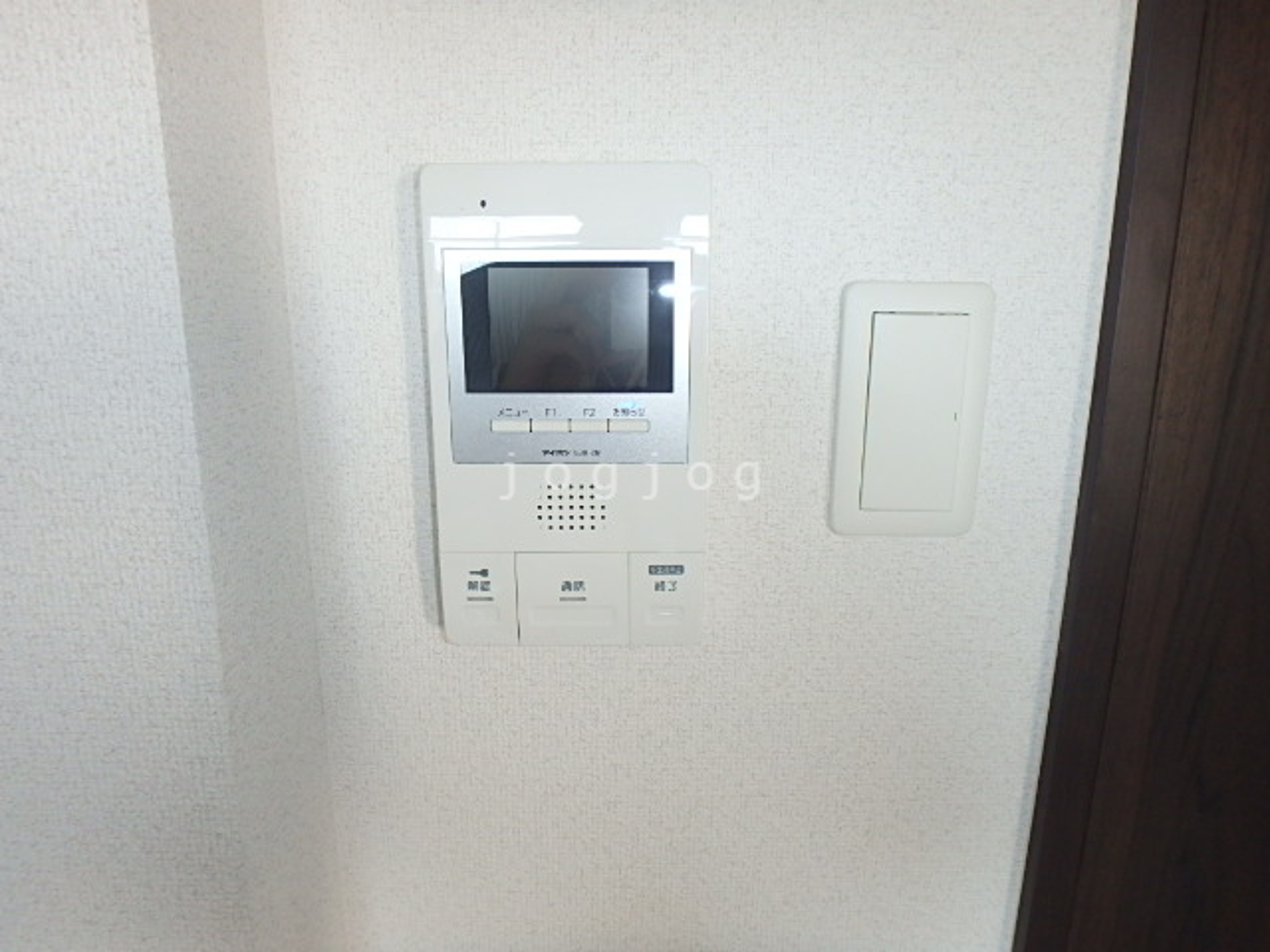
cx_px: 635
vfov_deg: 63.4
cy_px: 476
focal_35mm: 21
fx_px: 770
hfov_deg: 79.0
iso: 200
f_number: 3.5
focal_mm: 3.7
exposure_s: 1/40
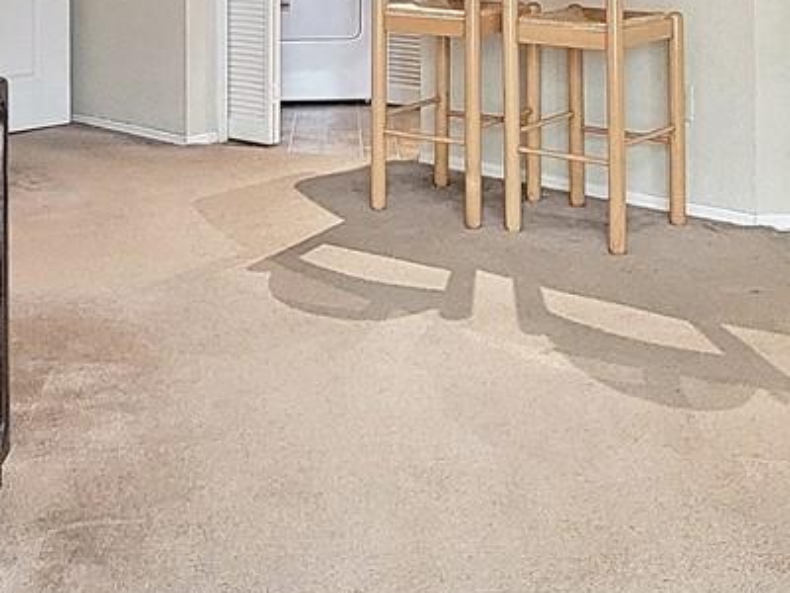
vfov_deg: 25.9
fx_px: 1187
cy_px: -61
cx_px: 490
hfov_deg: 36.6
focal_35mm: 52
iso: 400
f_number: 2.2
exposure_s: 1/30
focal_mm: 2.2
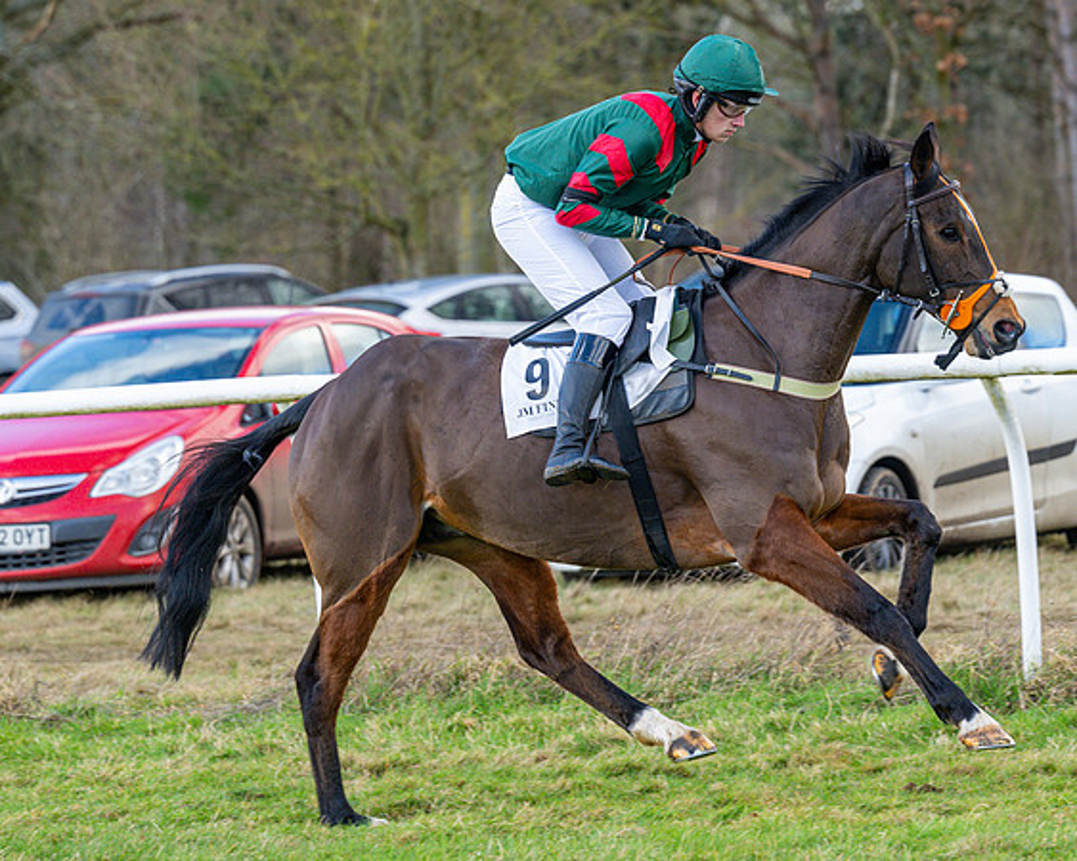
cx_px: 631
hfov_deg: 8.2
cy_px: 419
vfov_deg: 6.6
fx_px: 7470
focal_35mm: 234
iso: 500
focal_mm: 135
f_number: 4
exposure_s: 1/800
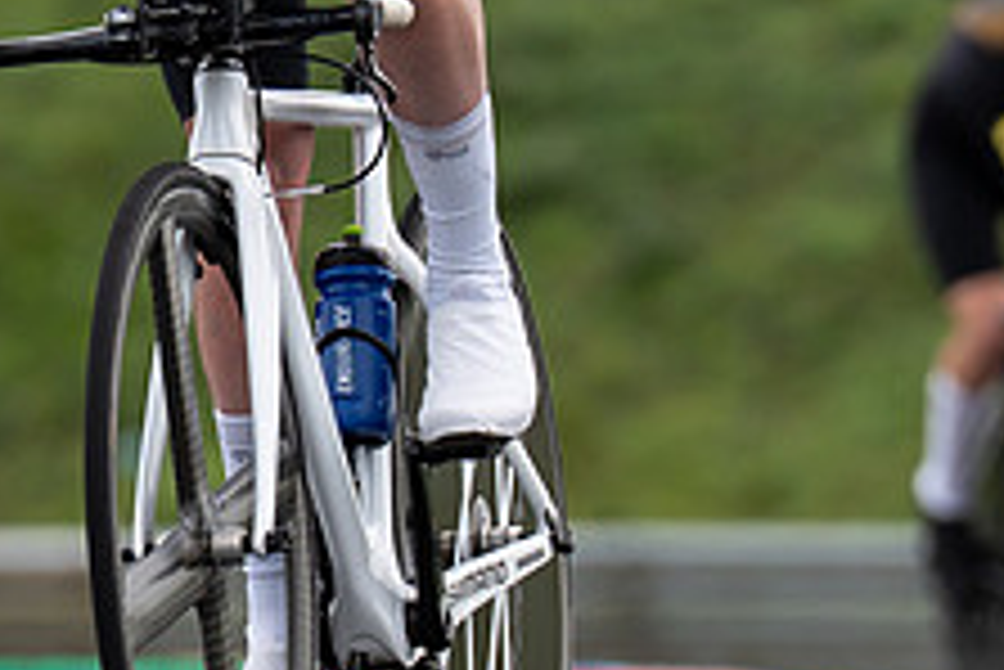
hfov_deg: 2.1
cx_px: 207
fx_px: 27236
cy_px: 24
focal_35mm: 976
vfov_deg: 1.4
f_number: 3.5
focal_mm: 200
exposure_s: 1/1000
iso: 125
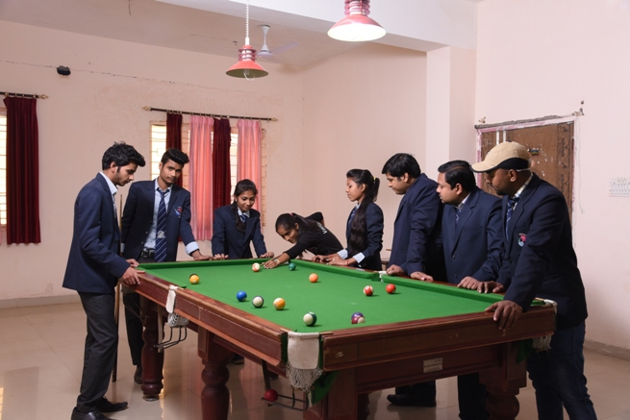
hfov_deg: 54.4
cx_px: 315
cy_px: 210
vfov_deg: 37.9
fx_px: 613
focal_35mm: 35
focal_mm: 35
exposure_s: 1/100
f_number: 6.3
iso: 1250
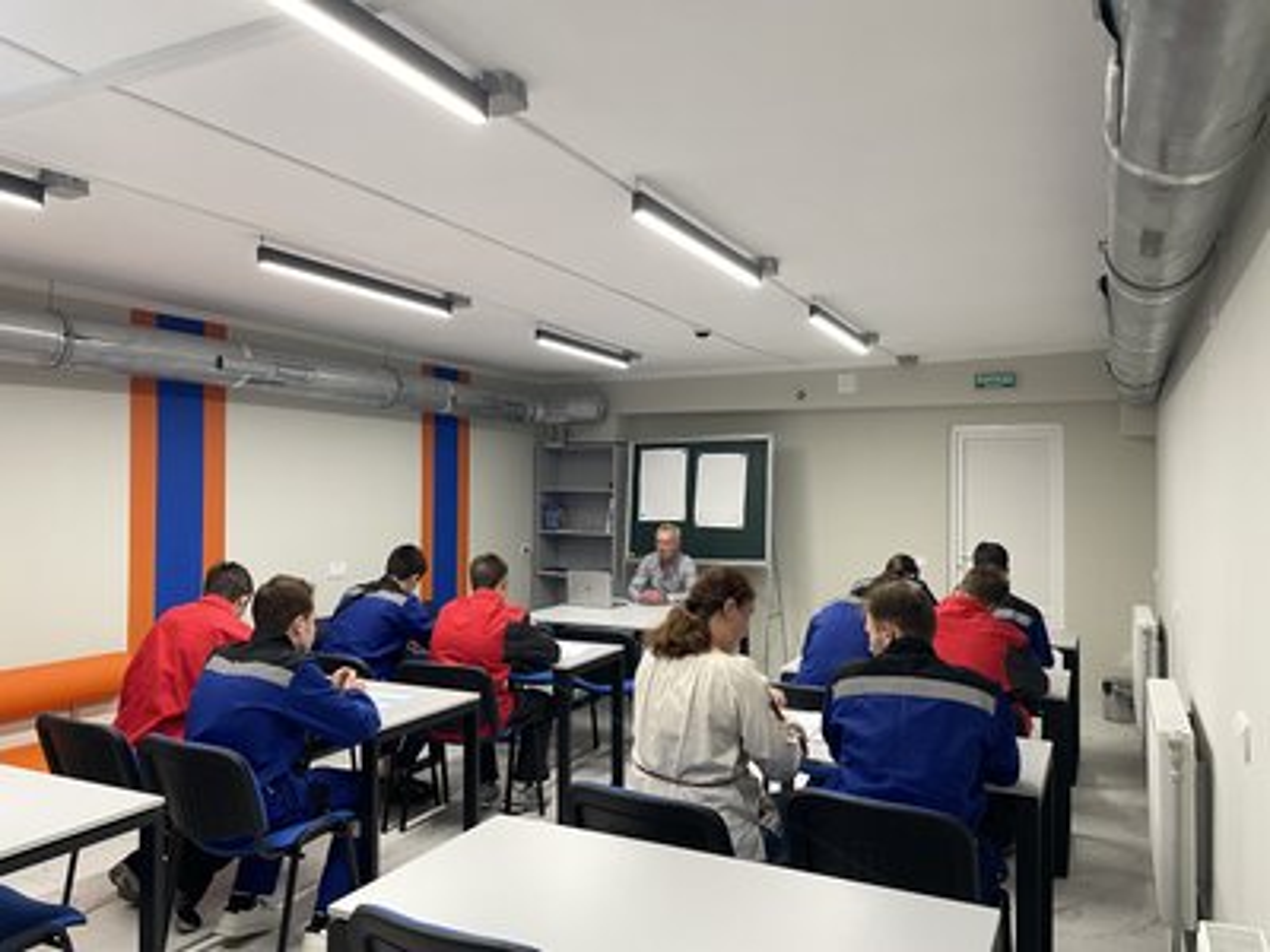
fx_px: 954
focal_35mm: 26
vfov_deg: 53.1
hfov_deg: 67.3
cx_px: 635
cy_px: 476
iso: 80
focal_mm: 4.2
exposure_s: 1/50
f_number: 1.6
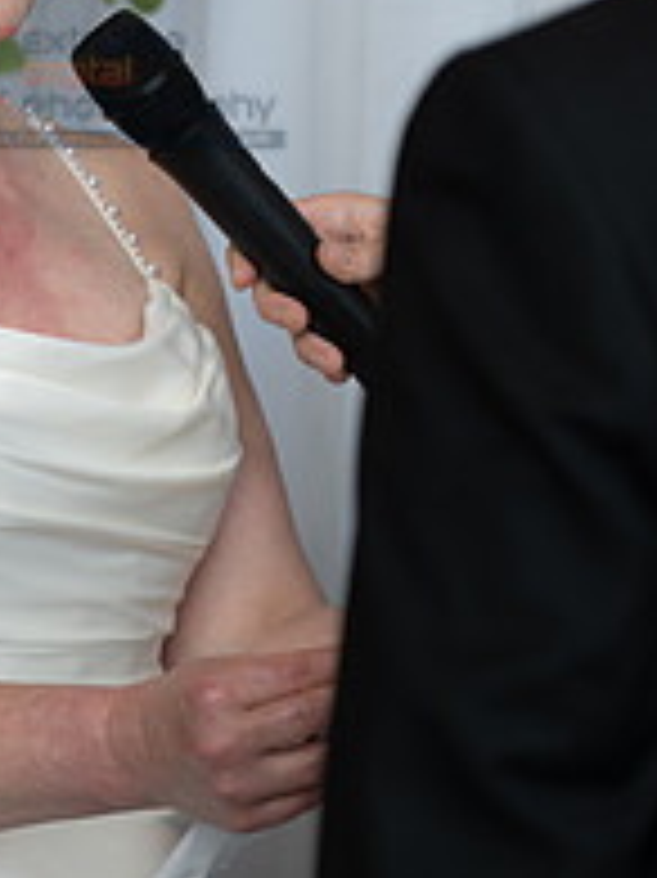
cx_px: 99
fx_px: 5523
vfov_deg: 9.0
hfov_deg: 6.8
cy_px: 81
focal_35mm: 218
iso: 125
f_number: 3.2
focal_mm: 98
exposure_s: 1/160
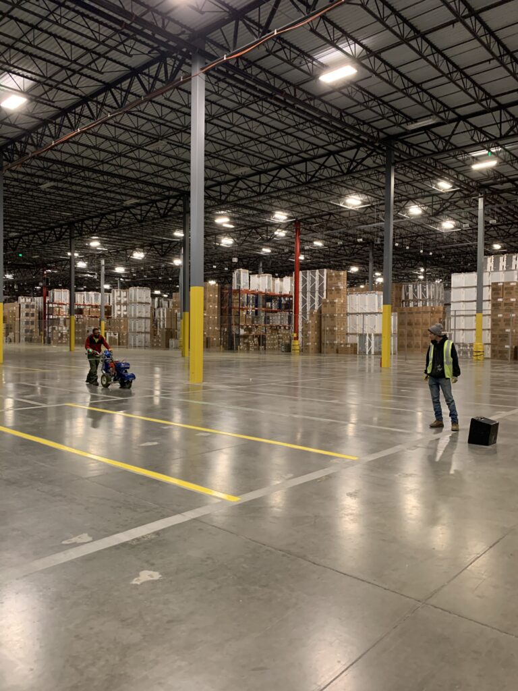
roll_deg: +0.0
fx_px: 519
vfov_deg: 67.3
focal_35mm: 26
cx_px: 259
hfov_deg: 53.1
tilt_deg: +0.2
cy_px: 346
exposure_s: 1/40
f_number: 1.8
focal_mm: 4.25
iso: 400
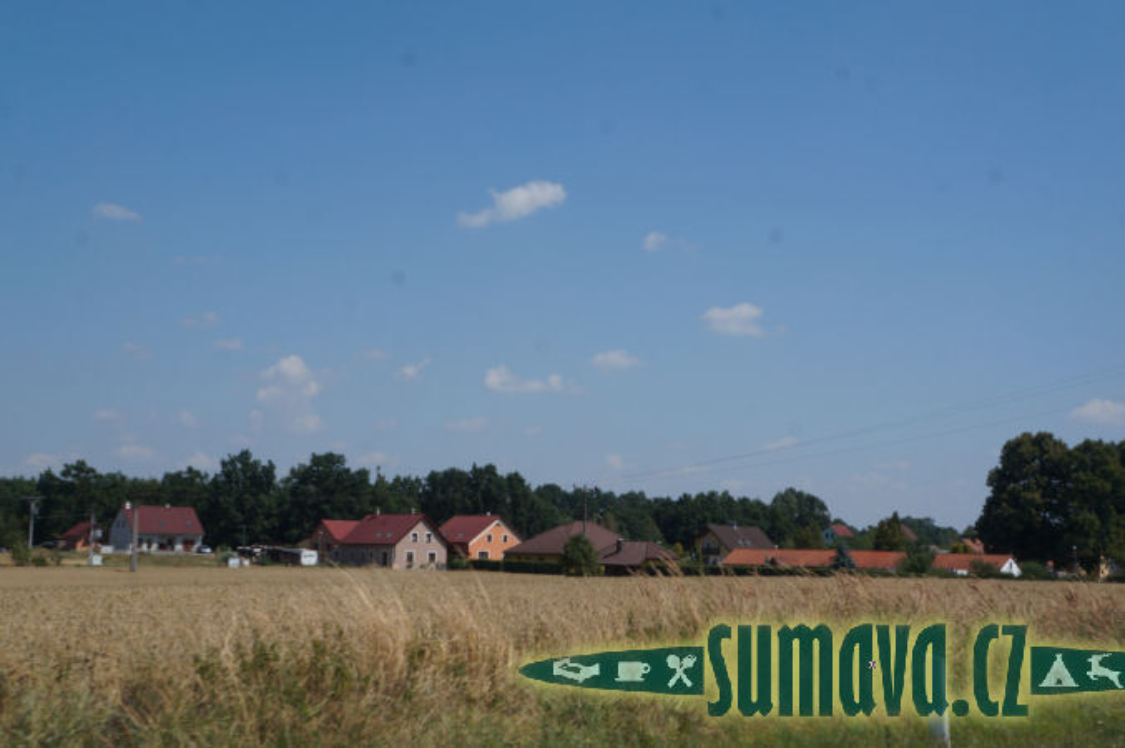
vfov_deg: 23.7
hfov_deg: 35.1
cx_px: 562
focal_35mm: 57
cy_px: 374
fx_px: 1779
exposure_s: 1/400
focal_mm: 38
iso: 200
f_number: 11
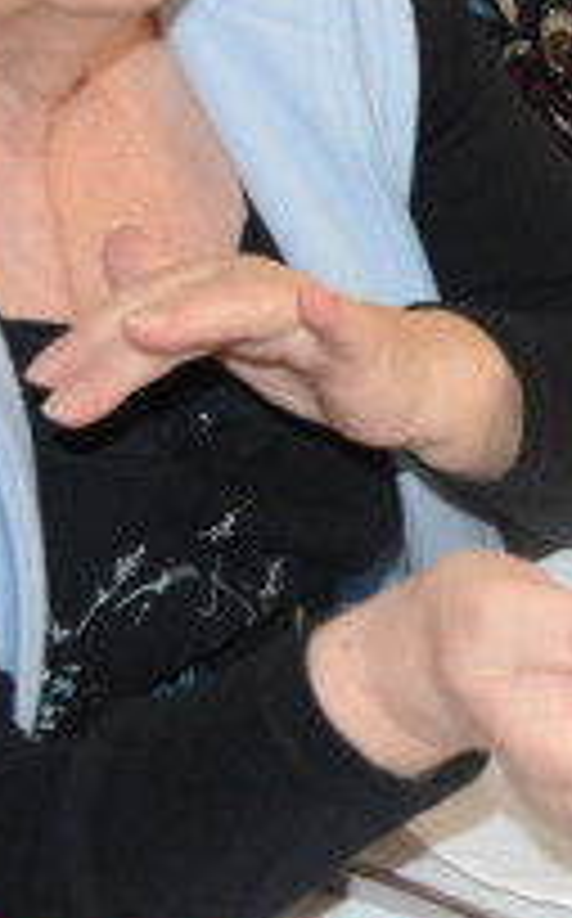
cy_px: 25
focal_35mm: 112
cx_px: 1076
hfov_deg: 10.8
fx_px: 2801
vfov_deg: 18.2
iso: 6400
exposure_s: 1/125
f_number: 8
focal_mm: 32
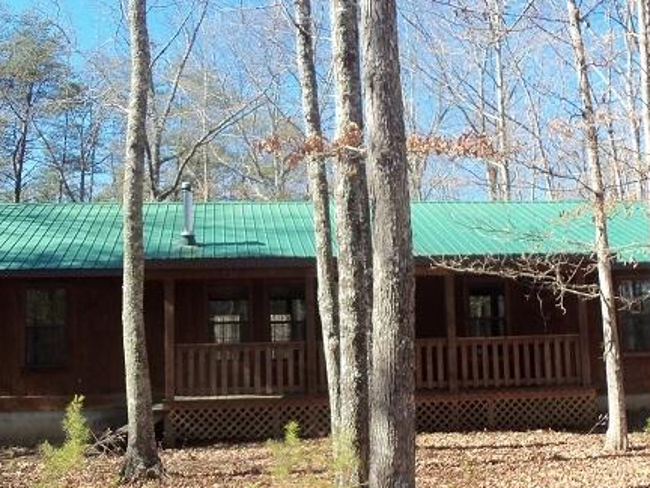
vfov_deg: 33.5
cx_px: 302
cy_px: 291
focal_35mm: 43
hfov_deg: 43.8
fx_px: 807
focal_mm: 5.2
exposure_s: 1/250
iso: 80
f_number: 3.4
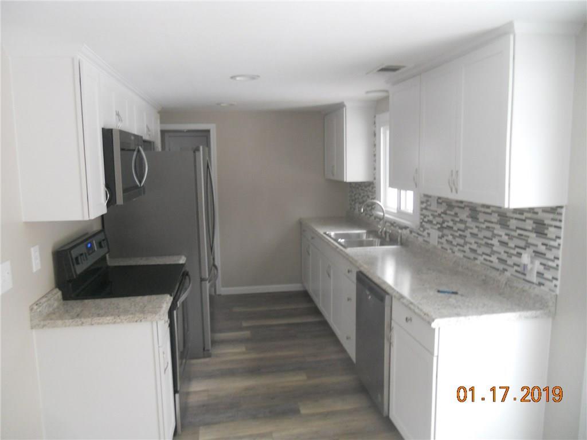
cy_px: 220
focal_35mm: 27
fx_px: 458
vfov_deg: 51.4
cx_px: 294
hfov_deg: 65.3
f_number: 3.2
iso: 400
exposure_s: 1/25
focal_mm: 4.9
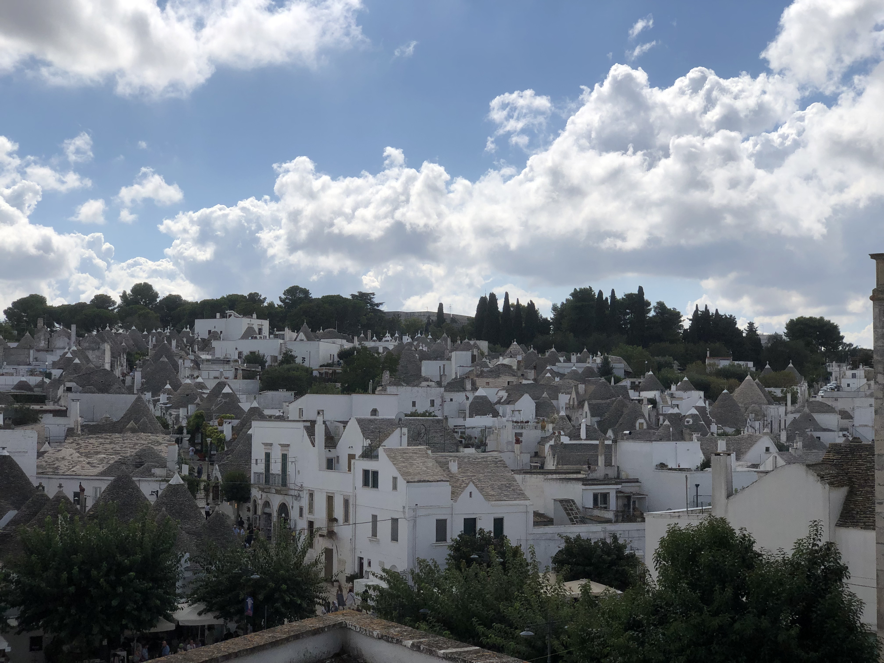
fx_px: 1328
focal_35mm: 52
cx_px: 442
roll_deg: +0.4
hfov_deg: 36.8
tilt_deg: +2.7
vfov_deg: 28.0
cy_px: 332
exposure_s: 1/3690
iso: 16
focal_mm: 6
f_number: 2.4
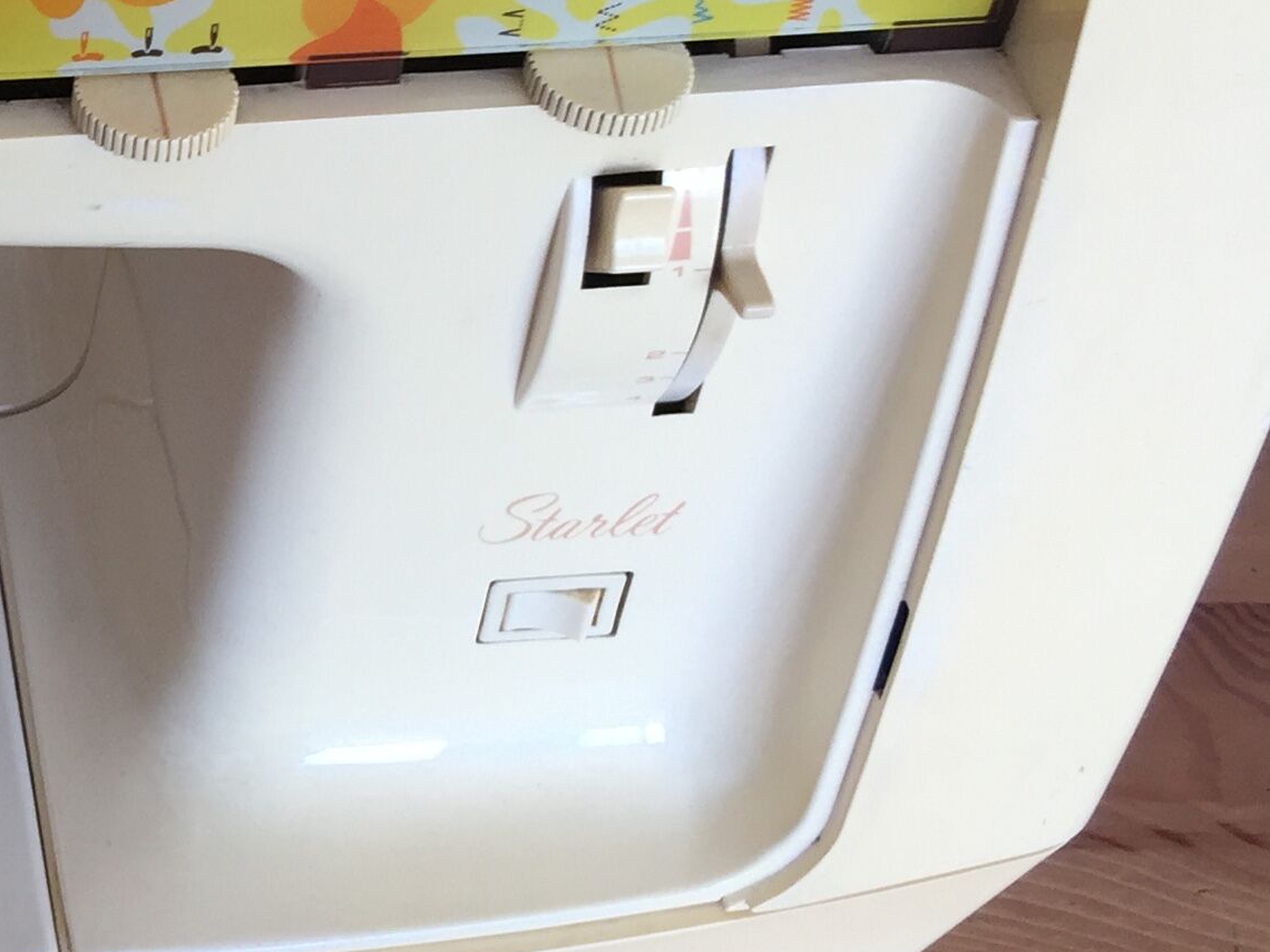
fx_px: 3045
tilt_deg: -47.3
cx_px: -183
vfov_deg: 17.7
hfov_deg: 22.1
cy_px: 328
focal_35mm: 83
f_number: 2.2
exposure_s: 1/50
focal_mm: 4.15
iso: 32
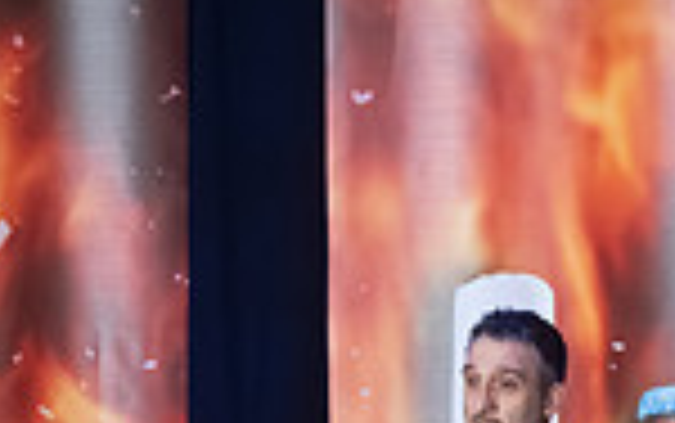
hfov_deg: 2.6
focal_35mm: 809
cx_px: 536
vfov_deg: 1.6
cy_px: 637
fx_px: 14893
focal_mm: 200
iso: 4000
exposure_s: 1/200
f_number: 2.8
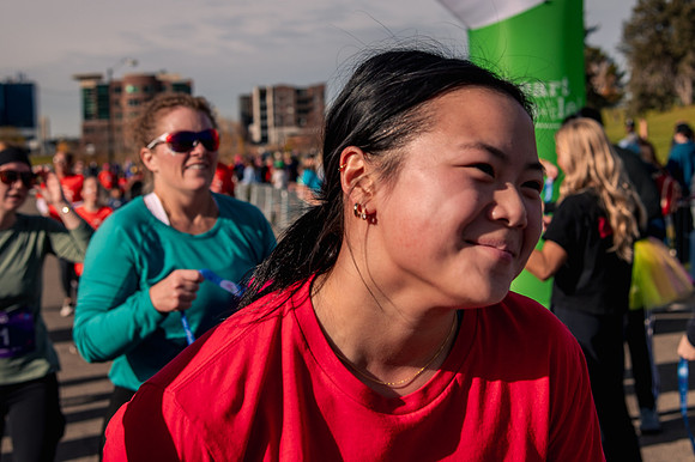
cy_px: 126
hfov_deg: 29.8
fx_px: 1305
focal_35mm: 68
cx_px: 357
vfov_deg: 20.0
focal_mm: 46
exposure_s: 1/2000
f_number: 5.6
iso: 200
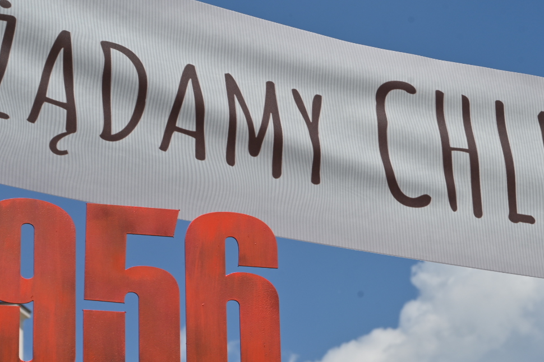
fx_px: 1994
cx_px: 287
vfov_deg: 10.4
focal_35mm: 132
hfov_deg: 15.5
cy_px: 193
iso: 100
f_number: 11
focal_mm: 79
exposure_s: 1/500
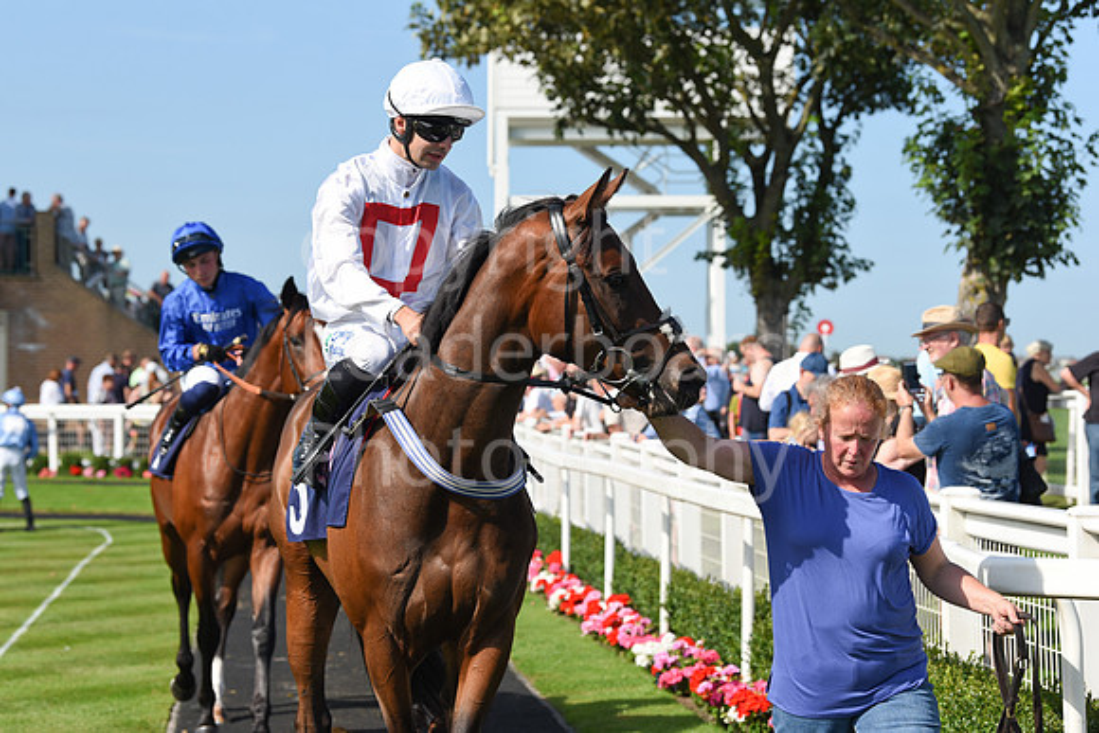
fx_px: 2901
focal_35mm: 95
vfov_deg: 14.4
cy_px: 366
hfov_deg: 21.5
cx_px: 550
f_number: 5.6
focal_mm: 95
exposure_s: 1/2500
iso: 400
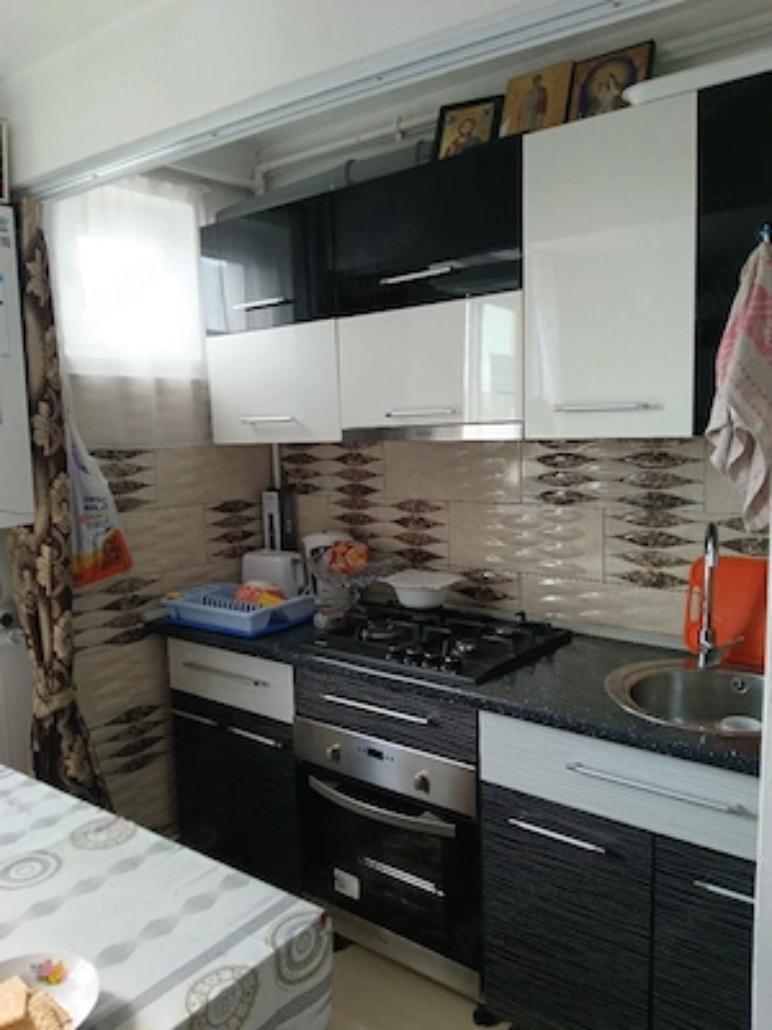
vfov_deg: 67.3
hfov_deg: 53.1
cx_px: 386
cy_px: 515
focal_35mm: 26
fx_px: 773
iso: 100
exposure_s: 1/50
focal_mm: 3.98
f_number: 1.8
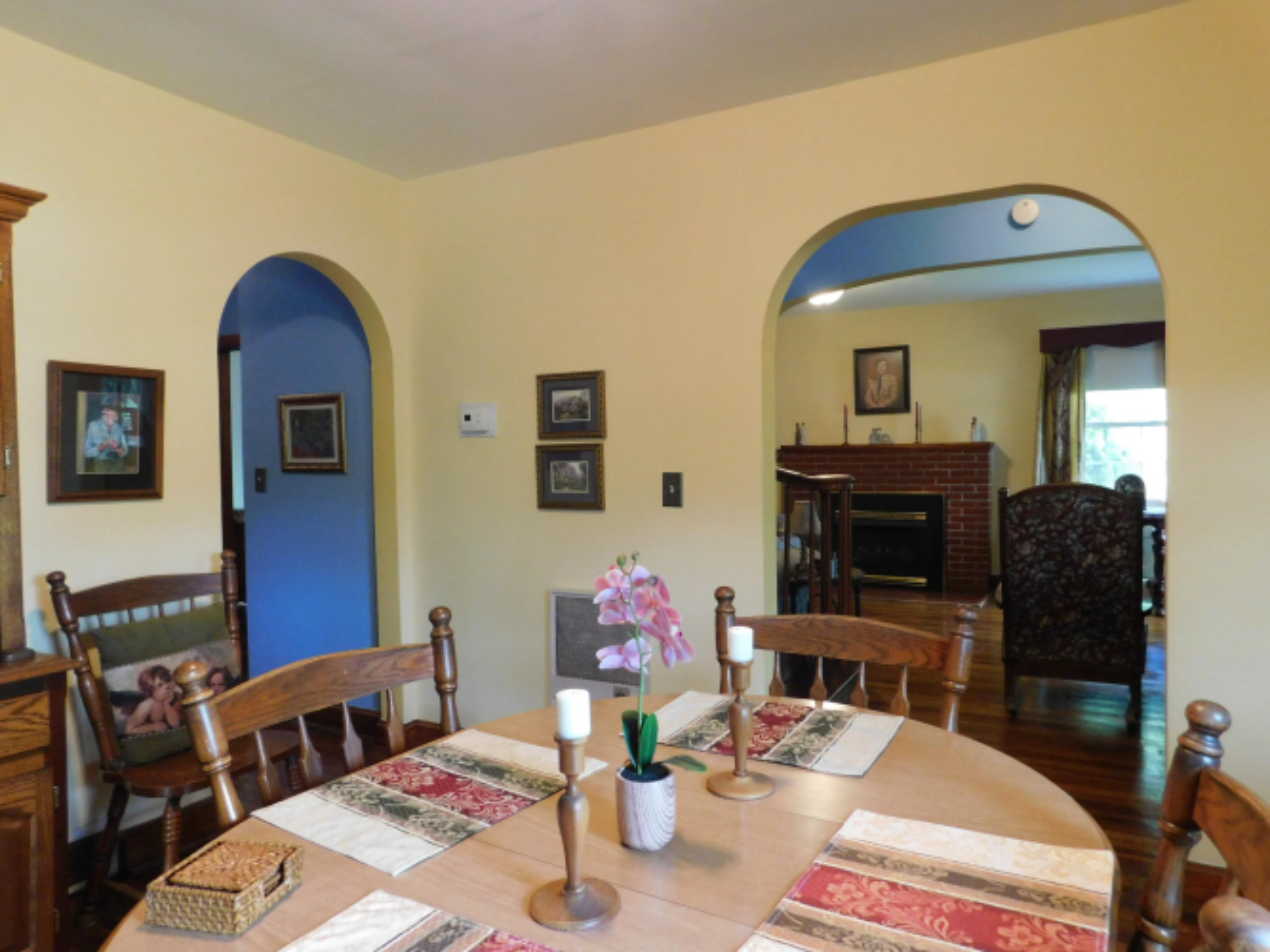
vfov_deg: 58.9
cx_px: 635
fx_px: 844
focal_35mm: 23
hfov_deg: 73.9
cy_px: 476
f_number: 3
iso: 400
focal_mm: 4
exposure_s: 1/20
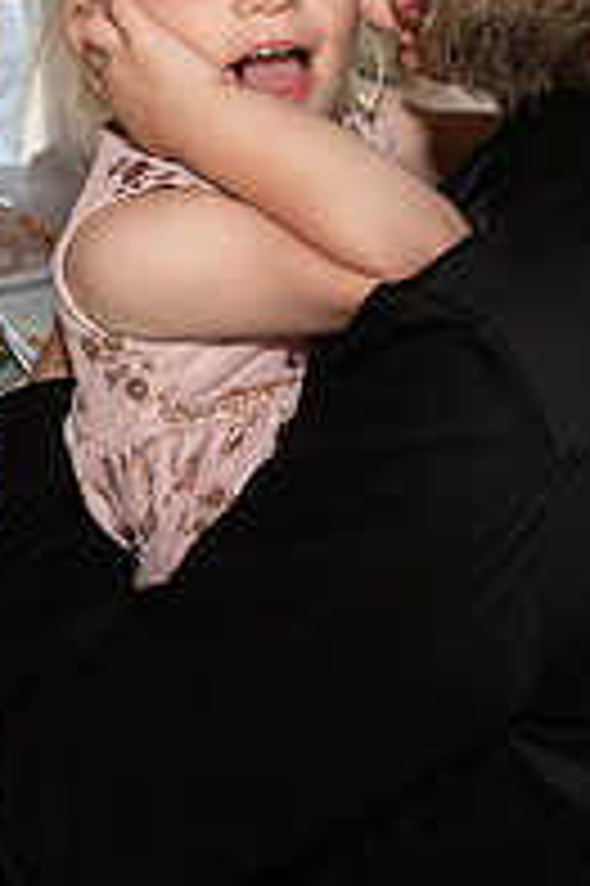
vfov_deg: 23.2
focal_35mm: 87
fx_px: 2142
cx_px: 369
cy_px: 260
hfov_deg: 15.7
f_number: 4.5
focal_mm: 24
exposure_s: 1/80
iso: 200
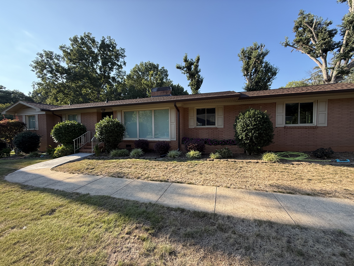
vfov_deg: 85.7
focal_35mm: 14
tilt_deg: -1.5
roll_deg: +0.9
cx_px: 177
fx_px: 143
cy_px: 133
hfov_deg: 102.1
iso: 64
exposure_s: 1/436
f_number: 2.2
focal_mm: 2.22
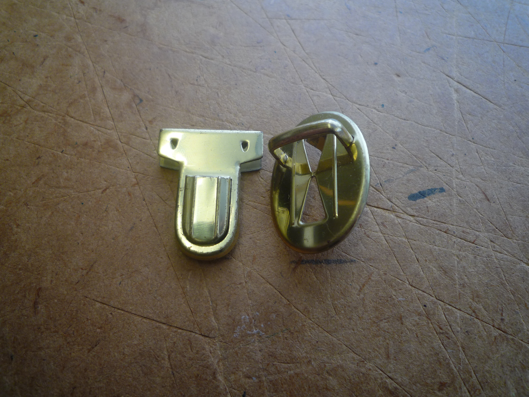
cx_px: 264
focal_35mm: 25
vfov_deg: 54.9
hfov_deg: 69.4
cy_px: 198
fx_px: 382
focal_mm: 4.4
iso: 100
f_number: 2.8
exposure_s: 1/50
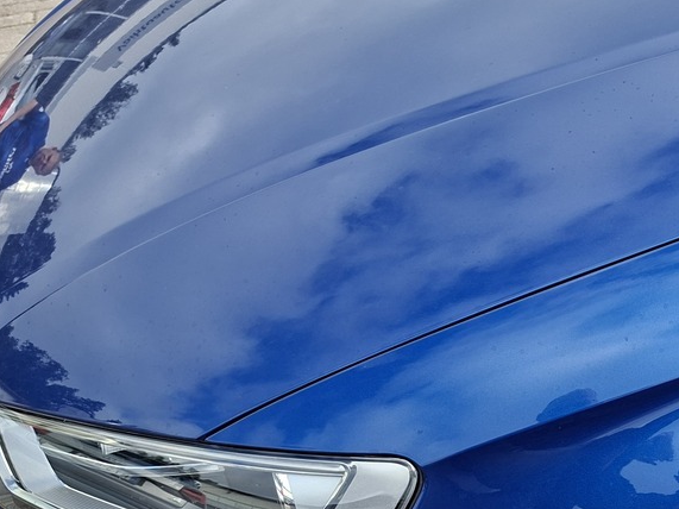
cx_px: 718
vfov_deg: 23.0
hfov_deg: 30.3
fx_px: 1137
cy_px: 621
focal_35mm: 58
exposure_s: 1/354
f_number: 1.8
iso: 50
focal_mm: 5.54
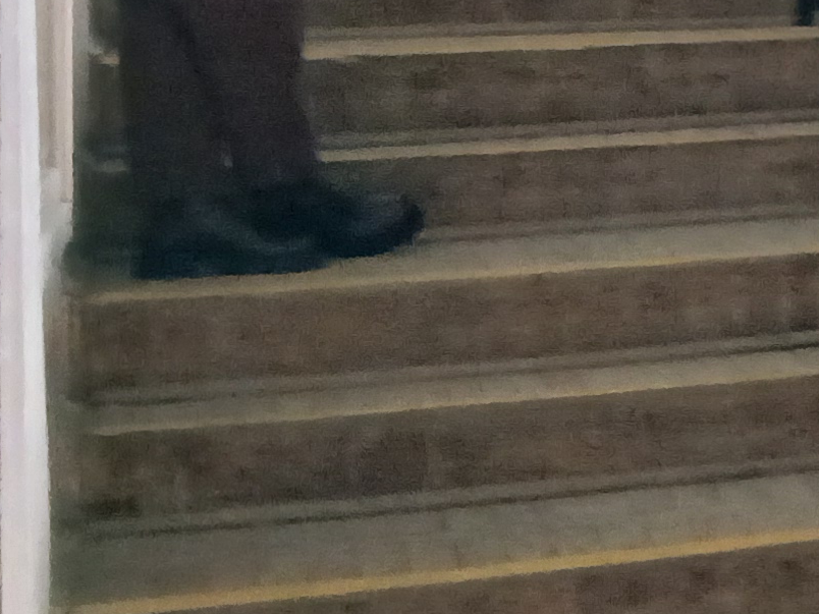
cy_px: -150
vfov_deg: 11.0
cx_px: 2064
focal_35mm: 132
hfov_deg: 11.7
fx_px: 3123
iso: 500
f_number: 1.8
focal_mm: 3.98
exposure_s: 1/25
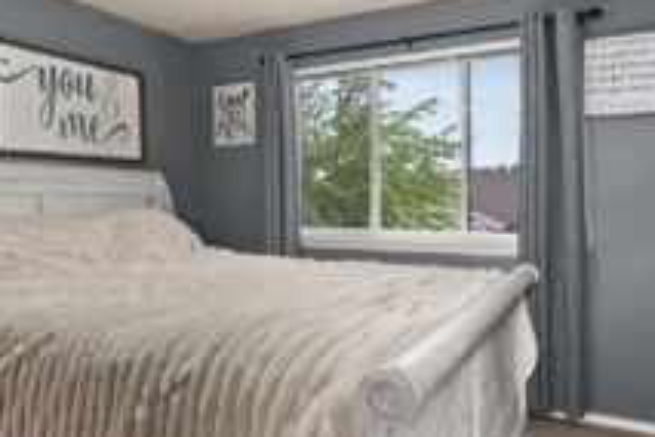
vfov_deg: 43.6
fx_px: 546
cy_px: 202
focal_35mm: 30
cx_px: 215
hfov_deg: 60.4
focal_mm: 16
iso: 500
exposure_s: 1.3
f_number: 9
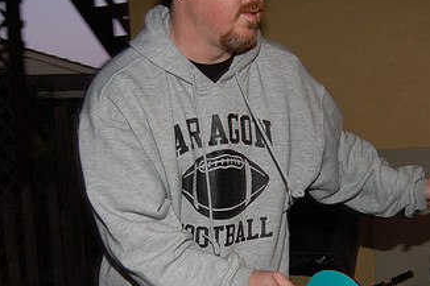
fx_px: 573
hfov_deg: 41.0
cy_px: 204
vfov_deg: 27.8
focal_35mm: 48
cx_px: 252
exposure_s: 1/60
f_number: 4
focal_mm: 18
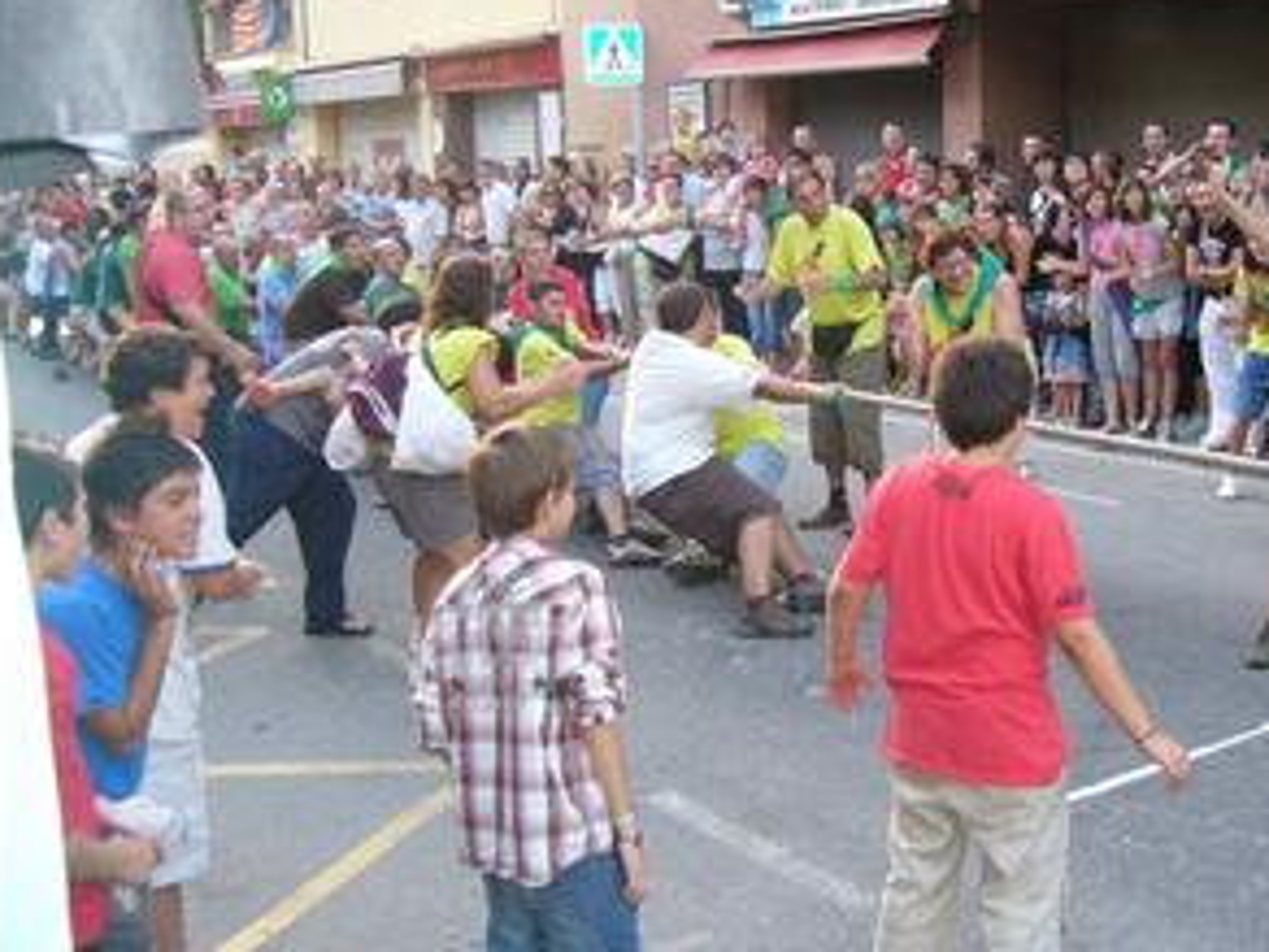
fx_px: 1760
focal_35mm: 48
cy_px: 352
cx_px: 817
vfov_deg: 30.1
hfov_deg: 39.3
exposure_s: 1/60
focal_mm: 5.8
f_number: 2.8
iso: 250
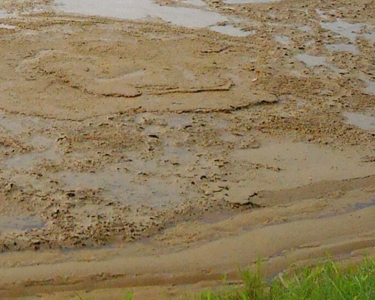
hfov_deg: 14.7
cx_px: -23
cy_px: -24
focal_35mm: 128
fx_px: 1421
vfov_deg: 11.9
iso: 475
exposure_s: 1/250
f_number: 2.8
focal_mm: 5.7
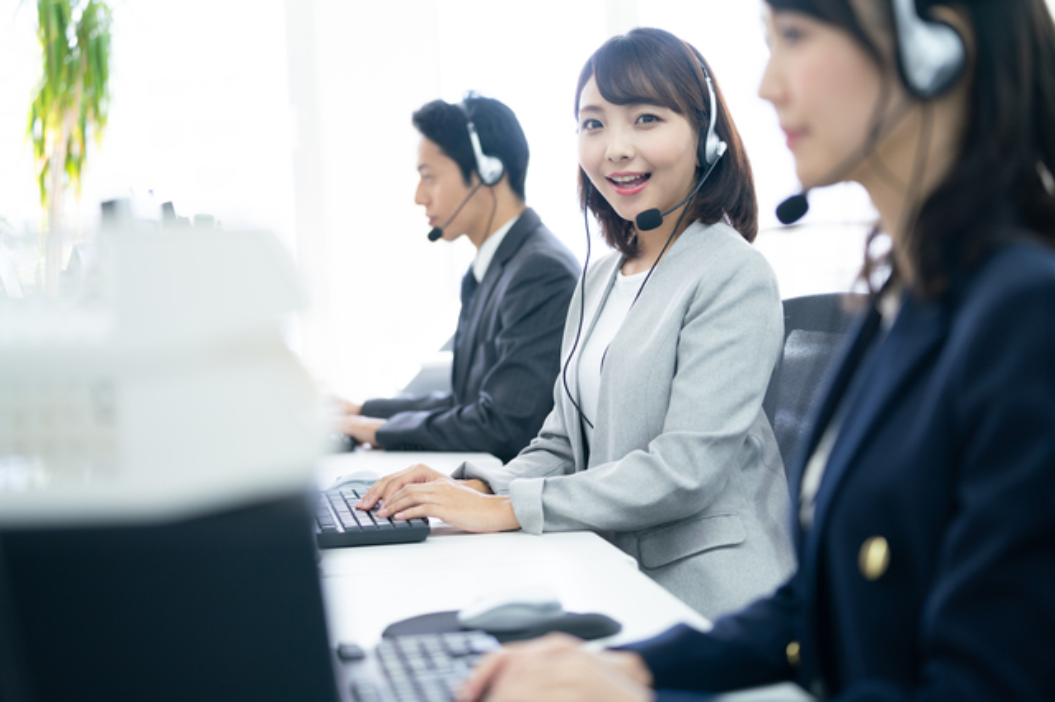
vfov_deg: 18.9
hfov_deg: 28.1
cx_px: 528
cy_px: 351
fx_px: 2109
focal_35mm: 72
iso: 320
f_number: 2.8
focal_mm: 72
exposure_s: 1/100
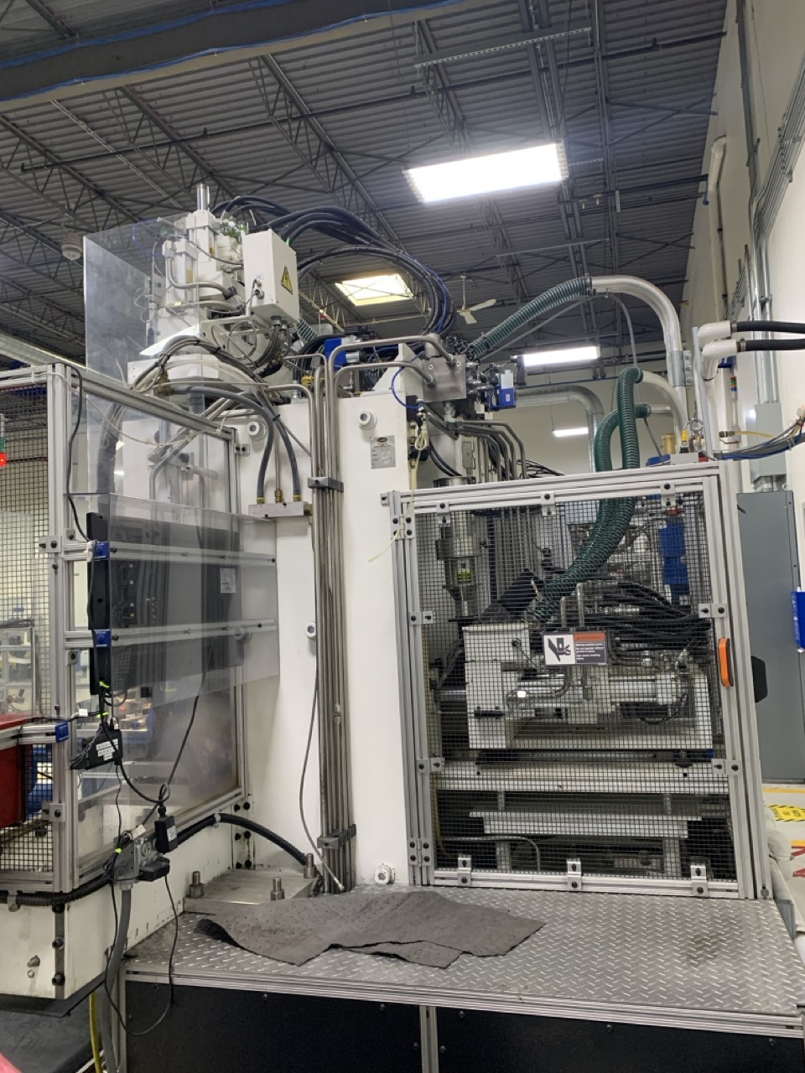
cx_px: 402
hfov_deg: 53.1
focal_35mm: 26
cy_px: 536
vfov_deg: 67.3
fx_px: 806
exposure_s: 1/60
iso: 250
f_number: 1.8
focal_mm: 4.25
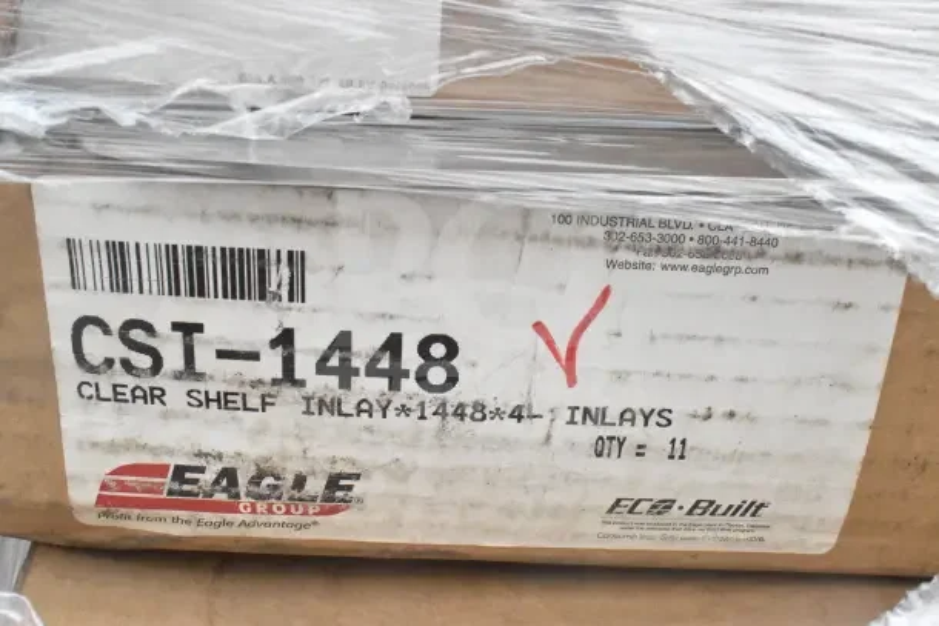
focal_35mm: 45
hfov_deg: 43.6
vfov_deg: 29.9
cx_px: 470
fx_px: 1174
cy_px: 313
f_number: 16
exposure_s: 1/1000
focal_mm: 30
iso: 6400
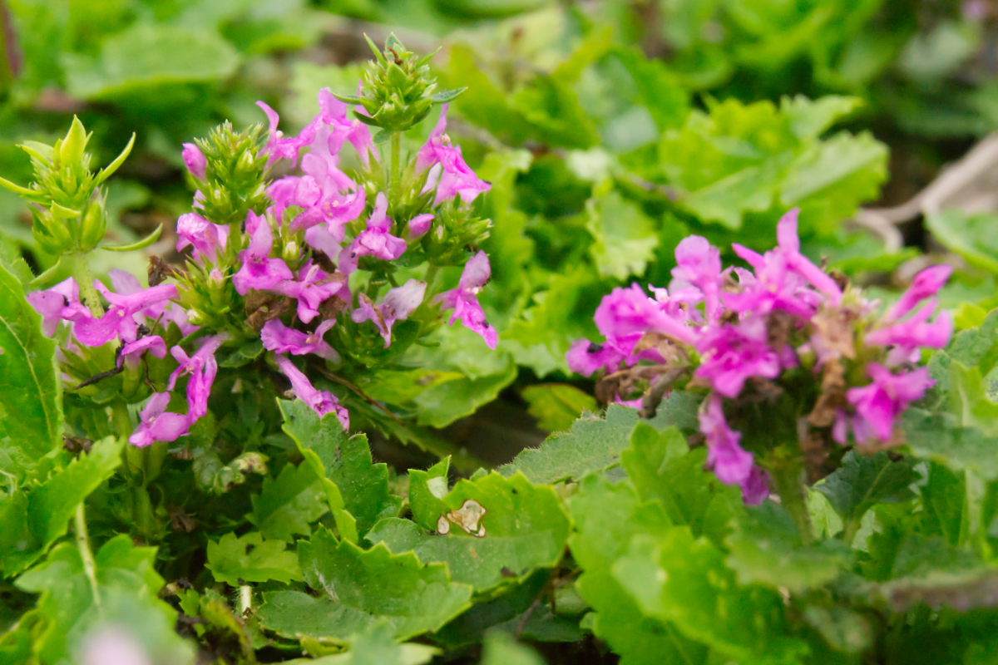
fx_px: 2287
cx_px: 499
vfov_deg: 16.6
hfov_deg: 24.6
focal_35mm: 82
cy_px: 332
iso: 3200
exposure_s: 1/320
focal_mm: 55
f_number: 10
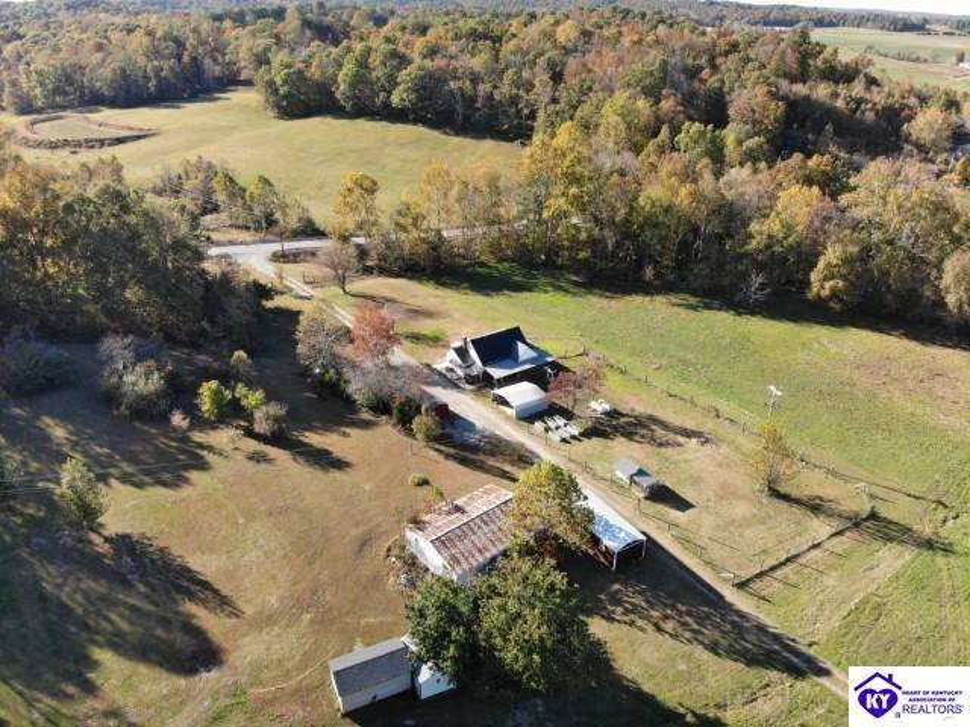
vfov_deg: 56.8
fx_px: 673
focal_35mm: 24
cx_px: 485
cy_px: 364
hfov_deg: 71.6
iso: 160
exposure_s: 1/30
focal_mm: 4.5
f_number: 2.8
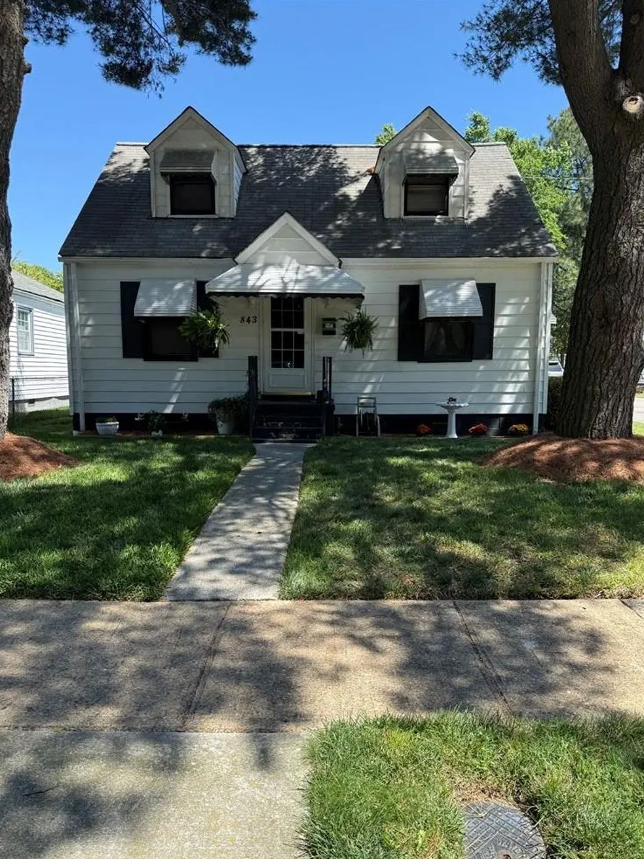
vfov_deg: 69.4
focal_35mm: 25
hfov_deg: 54.9
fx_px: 620
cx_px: 322
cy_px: 442
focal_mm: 6.76
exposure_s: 1/1361
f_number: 1.78
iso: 80
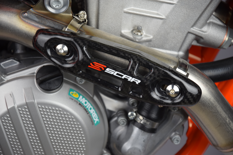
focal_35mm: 158
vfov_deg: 8.7
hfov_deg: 13.0
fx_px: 1019
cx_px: 116
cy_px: 78
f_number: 5.6
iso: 500
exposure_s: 1/250
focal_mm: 105
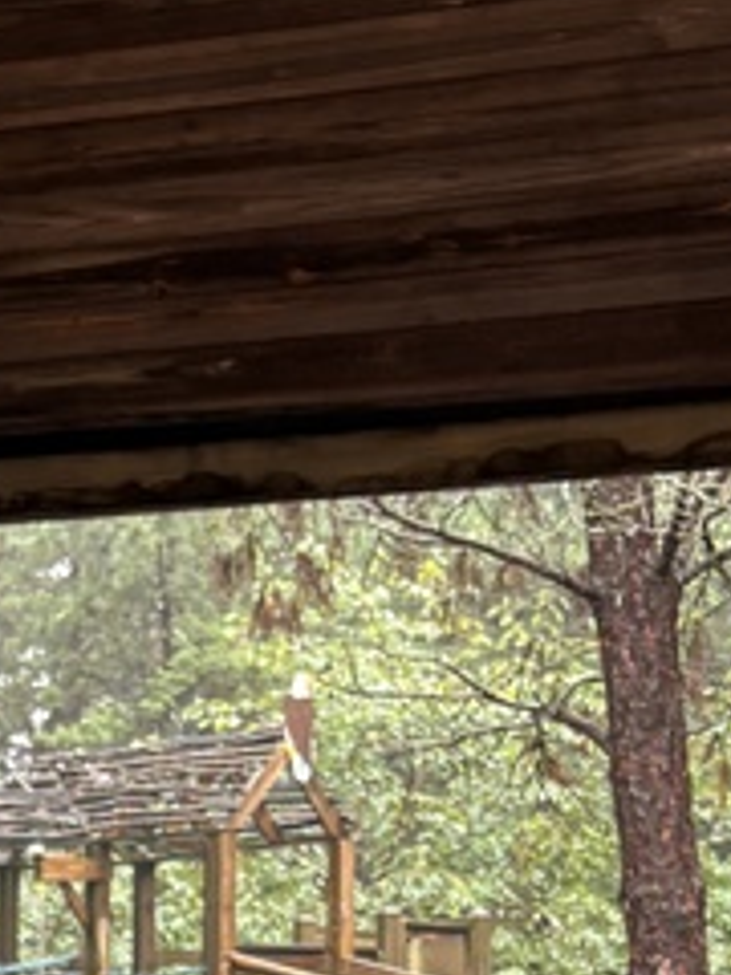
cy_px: 1511
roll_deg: -0.2
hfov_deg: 12.8
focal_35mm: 111
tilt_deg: -11.6
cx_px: -256
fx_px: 3125
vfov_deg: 16.1
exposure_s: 1/68
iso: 125
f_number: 1.6
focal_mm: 5.96
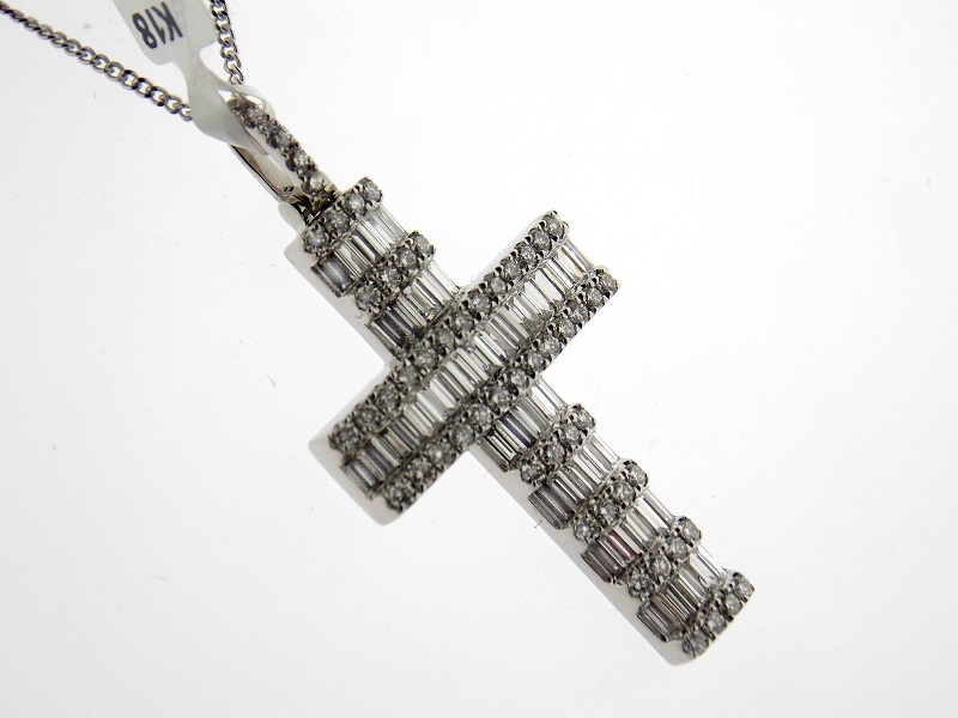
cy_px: 359
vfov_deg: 13.8
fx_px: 2961
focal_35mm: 107
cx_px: 479
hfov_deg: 18.4
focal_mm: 19.1
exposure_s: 1/200
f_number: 4.7
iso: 80
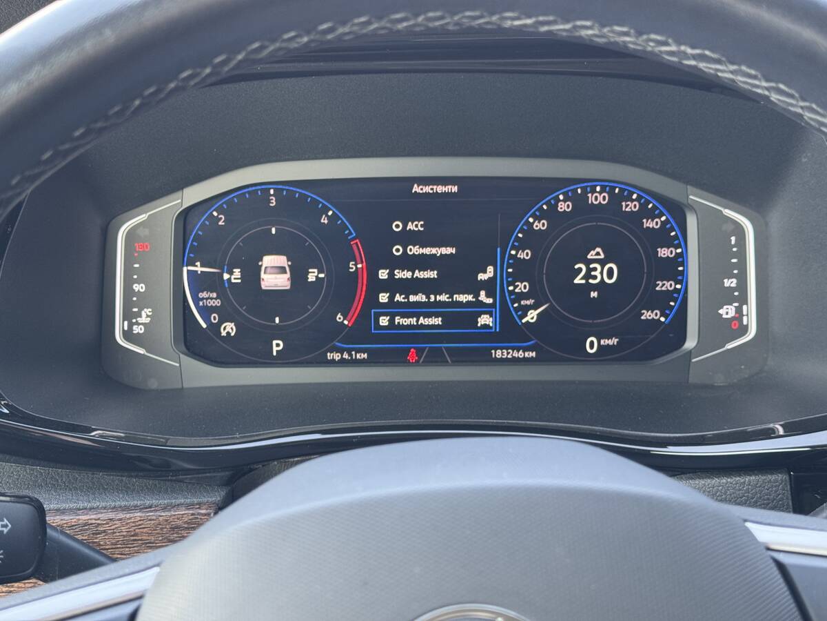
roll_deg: +0.8
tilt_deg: -27.1
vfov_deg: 30.3
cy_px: 310
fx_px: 1147
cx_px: 414
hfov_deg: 39.7
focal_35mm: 48
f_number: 1.78
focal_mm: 6.76
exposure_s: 1/60
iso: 125
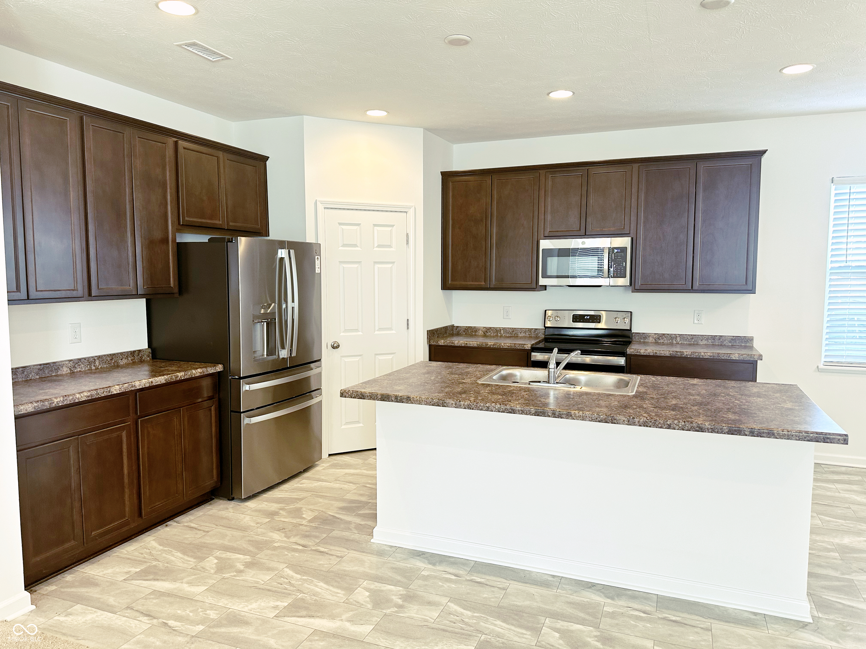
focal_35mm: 24
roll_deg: +0.4
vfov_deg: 56.8
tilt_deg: -5.2
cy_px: 324
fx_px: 600
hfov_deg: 71.6
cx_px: 433
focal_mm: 6.86
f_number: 1.78
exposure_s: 1/120
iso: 125
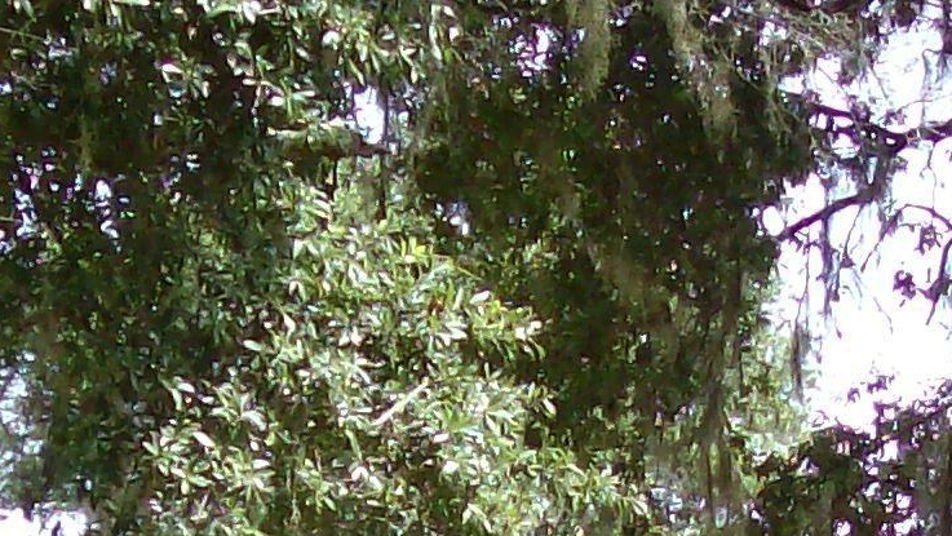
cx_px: 549
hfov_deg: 12.6
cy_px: 1081
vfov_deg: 6.9
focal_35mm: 171
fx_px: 4318
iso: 80
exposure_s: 1/294
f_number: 3
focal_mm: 7.6
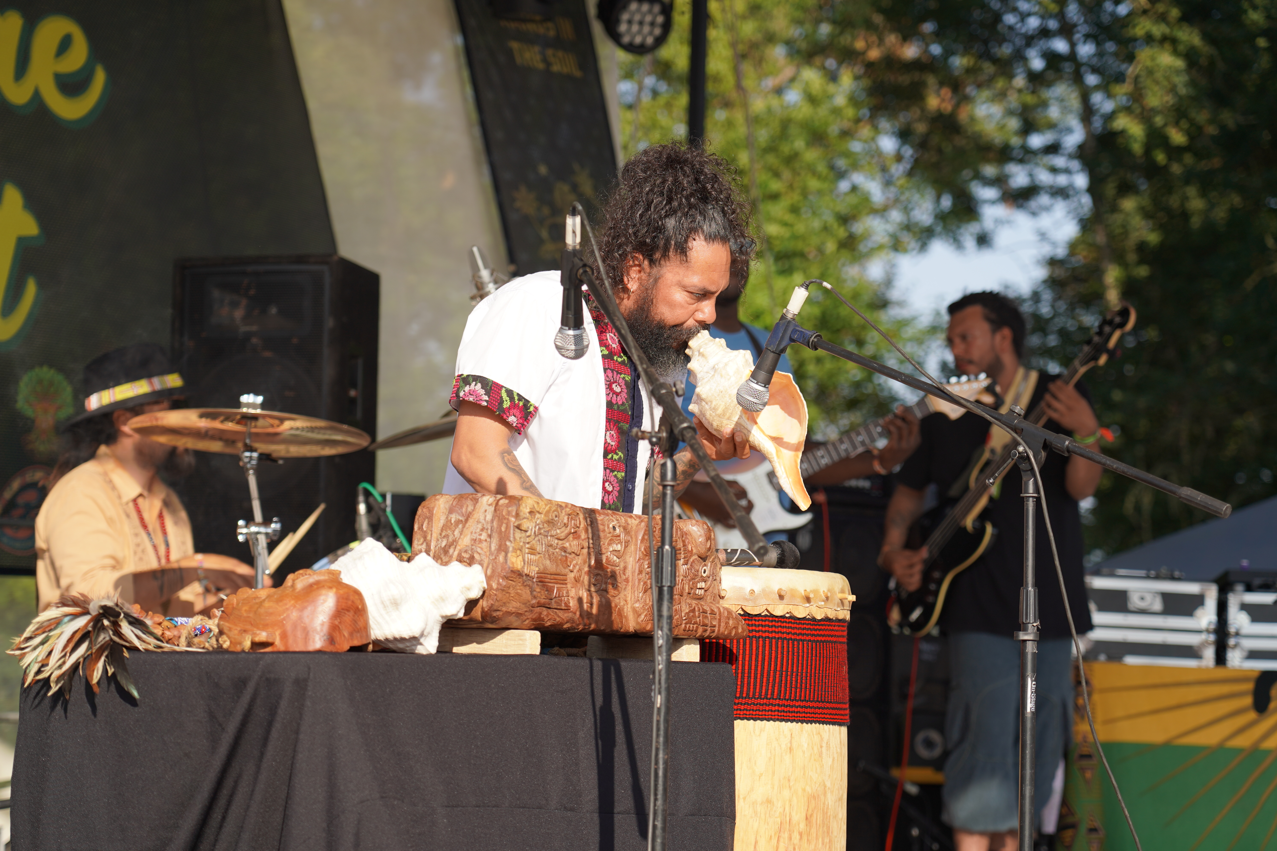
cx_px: 638
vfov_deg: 13.0
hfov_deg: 19.5
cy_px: 426
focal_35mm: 105
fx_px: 3724
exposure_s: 1/400
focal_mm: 105
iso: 100
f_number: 4.5
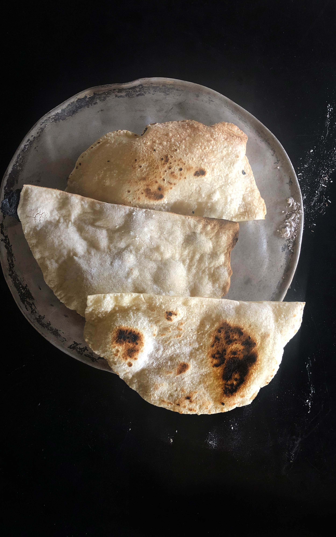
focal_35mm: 30
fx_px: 440
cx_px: 180
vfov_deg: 62.9
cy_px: 271
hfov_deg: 41.8
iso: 40
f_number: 1.8
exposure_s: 1/20
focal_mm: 3.99
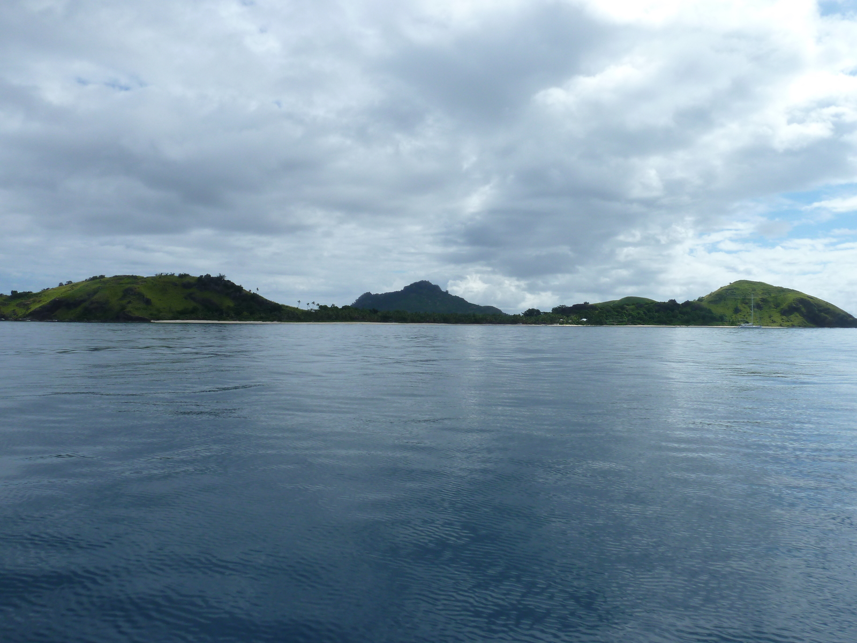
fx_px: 619
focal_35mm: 25
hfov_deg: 69.4
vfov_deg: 54.9
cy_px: 322
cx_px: 428
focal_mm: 4.1
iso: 80
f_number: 5.6
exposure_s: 1/500
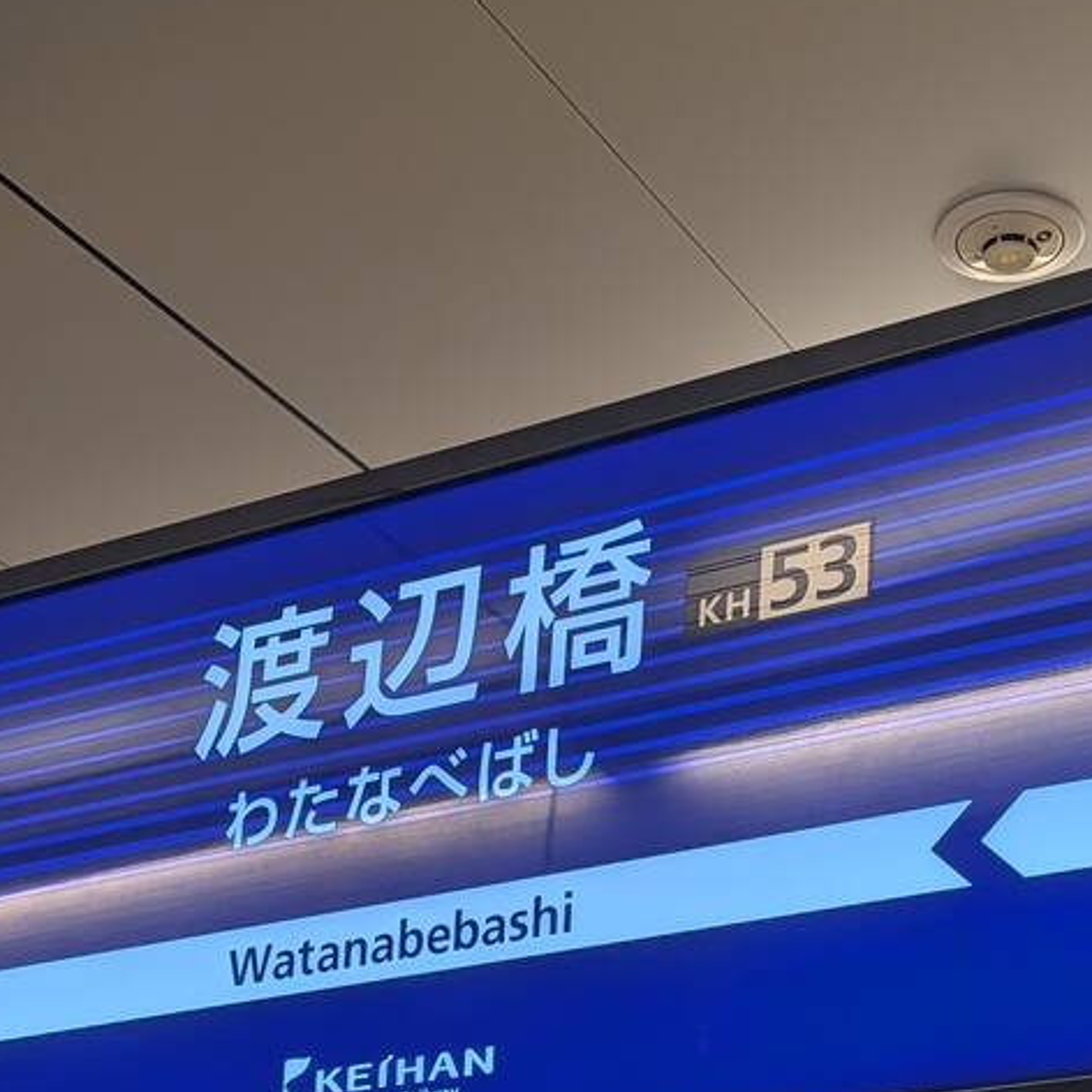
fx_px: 2570
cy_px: 1006
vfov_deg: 23.3
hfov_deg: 24.0
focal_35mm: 72
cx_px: 570
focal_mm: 6.9
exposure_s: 1/120
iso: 72
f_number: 1.68
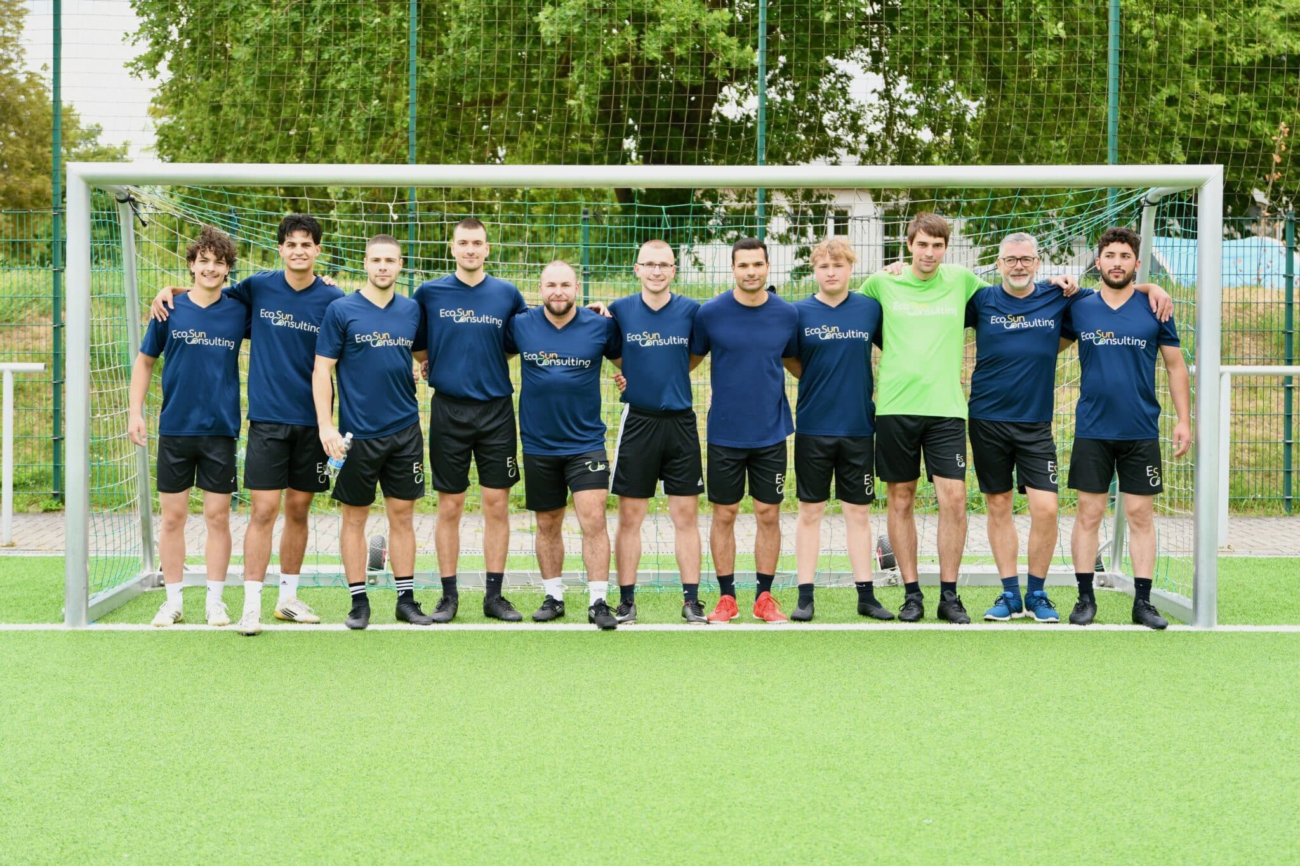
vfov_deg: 30.5
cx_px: 650
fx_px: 1589
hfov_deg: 44.5
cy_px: 433
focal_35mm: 44
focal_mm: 44
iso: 360
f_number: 2.8
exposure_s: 1/800
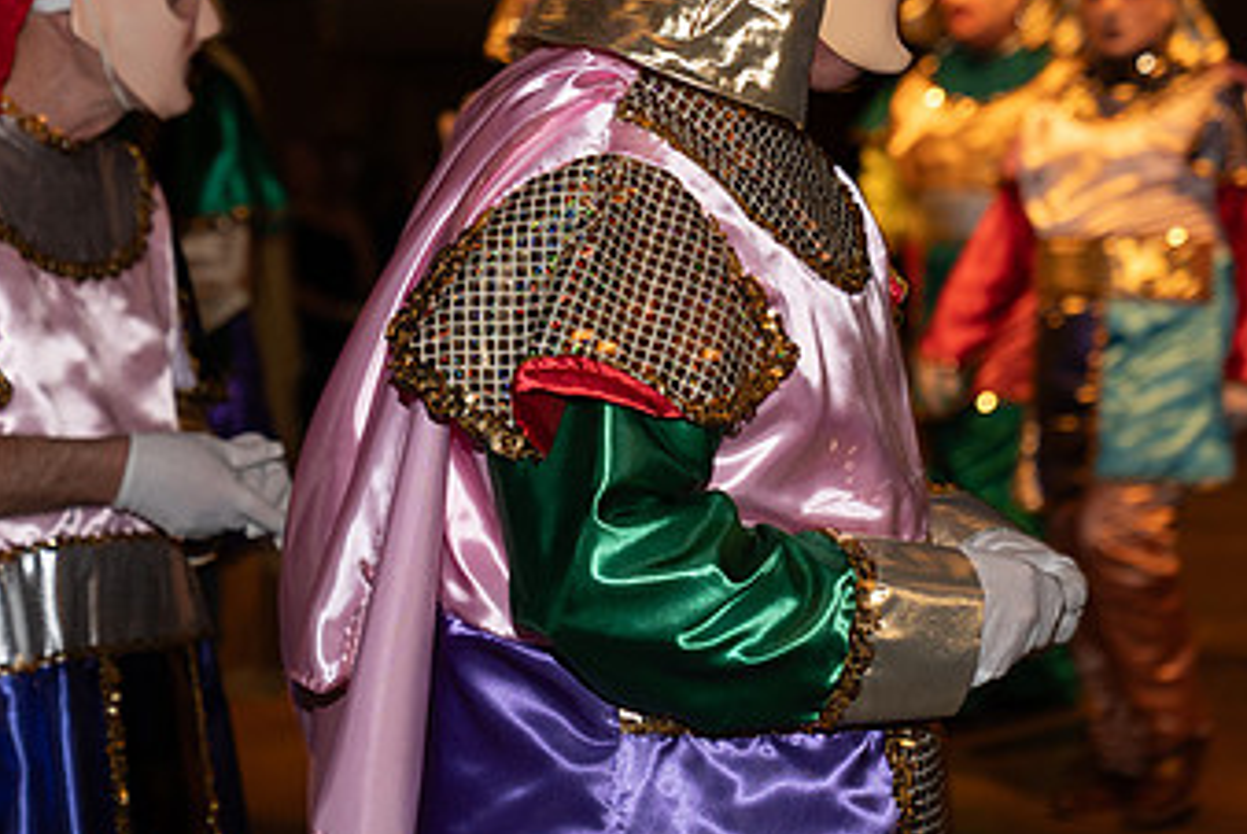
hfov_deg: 17.0
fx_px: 4160
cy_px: 423
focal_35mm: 120
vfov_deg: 11.4
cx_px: 432
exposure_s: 1/100
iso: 640
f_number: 3.2
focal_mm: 70
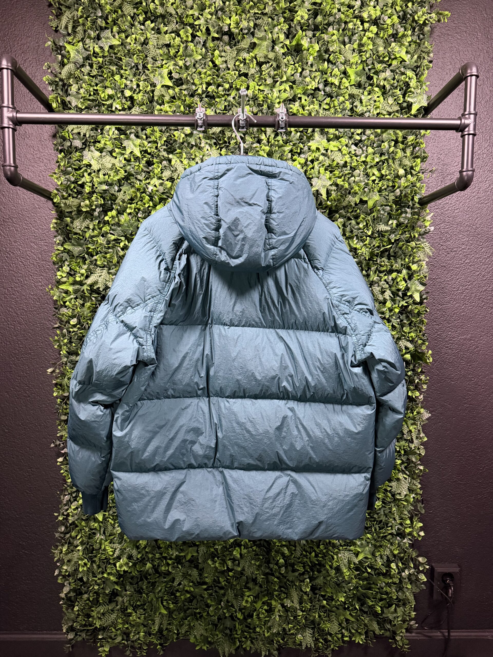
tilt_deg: -4.2
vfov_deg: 71.6
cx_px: 246
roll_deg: -0.7
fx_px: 456
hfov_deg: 56.8
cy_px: 328
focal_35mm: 24
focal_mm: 6.76
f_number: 1.78
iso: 800
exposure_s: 1/42
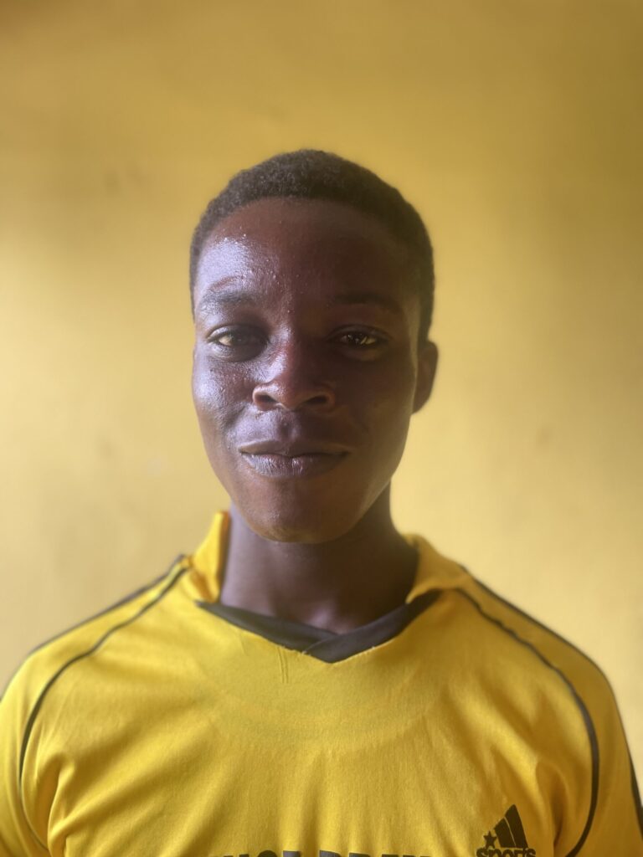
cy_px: 428
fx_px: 644
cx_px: 322
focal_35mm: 26
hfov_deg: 53.1
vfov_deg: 67.3
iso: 160
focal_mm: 4.2
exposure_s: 1/60
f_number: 1.6
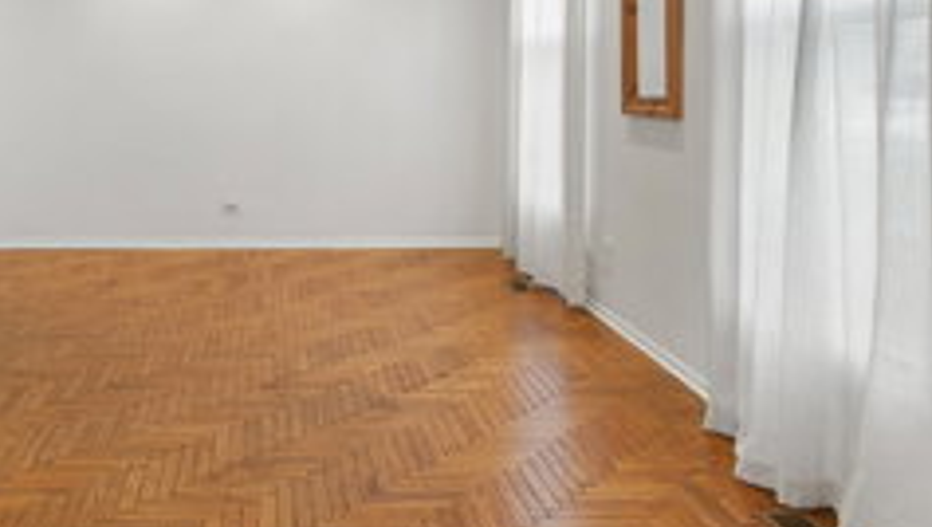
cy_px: 79
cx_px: 55
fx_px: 891
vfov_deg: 31.8
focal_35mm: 36
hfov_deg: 48.1
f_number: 8
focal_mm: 17
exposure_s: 1/5
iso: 200
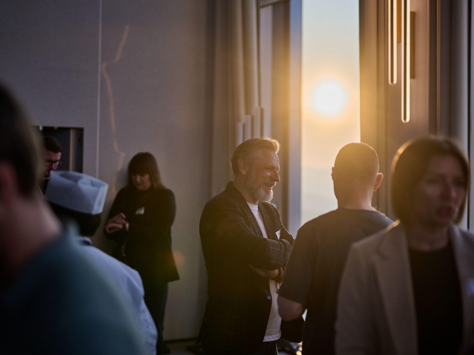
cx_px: 257
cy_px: 180
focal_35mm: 55
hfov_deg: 34.9
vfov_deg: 26.6
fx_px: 753
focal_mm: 50
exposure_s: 1/1500
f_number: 1.4
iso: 64
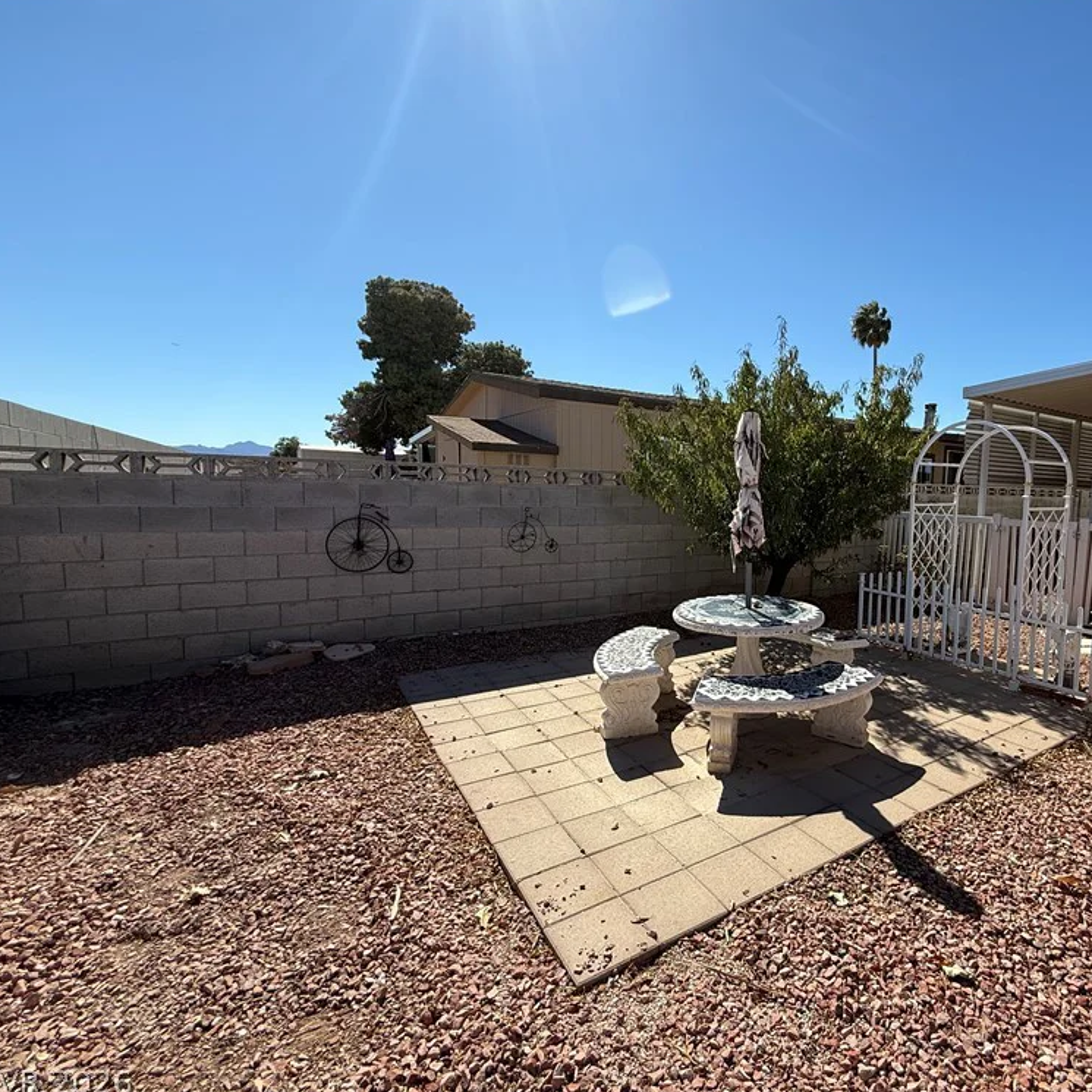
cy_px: 544
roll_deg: -2.2
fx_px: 607
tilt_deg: -4.7
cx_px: 723
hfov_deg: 81.3
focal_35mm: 17
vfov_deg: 84.0
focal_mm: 2.22
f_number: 2.2
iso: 50
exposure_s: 1/1901
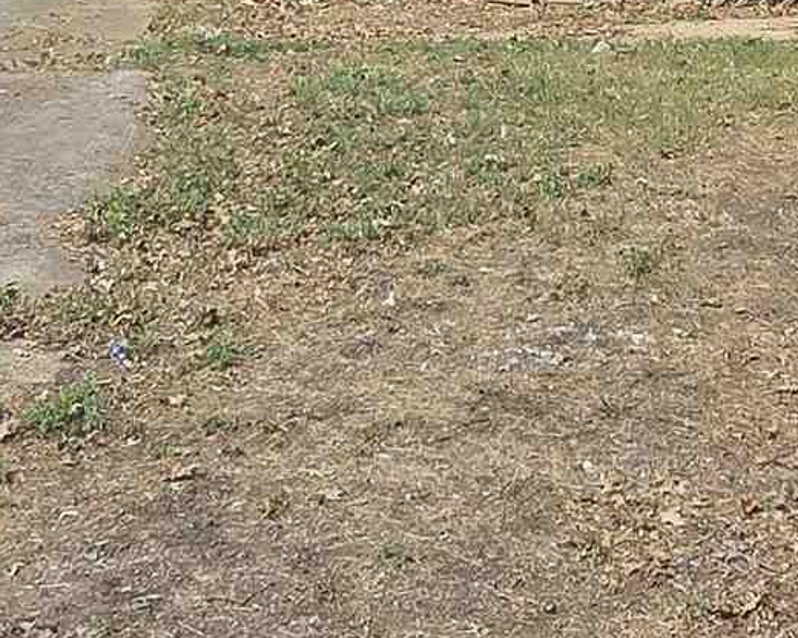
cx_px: 649
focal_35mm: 75
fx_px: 1771
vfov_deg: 19.4
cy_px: -95
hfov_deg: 24.9
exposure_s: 1/1176
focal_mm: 2.2
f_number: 2.2
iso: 50
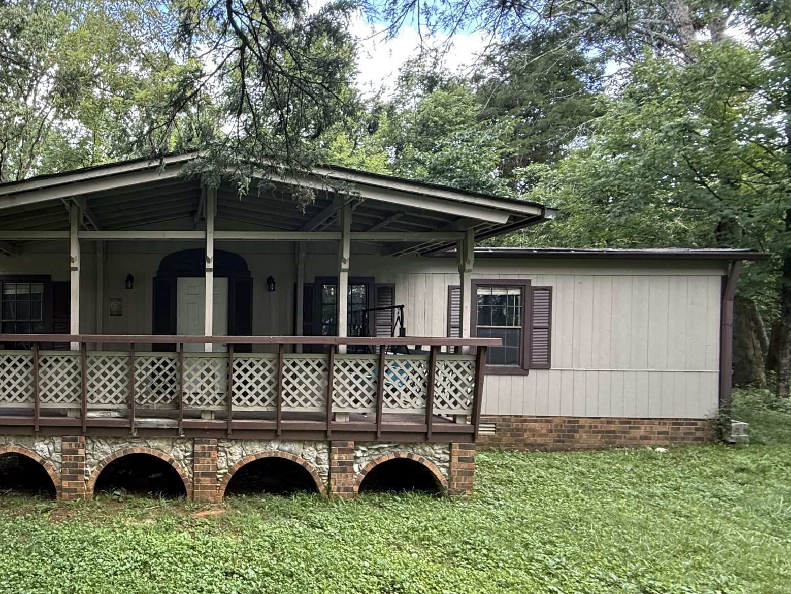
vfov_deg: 58.6
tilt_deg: -1.1
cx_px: 163
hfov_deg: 67.3
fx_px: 526
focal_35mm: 23
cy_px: 341
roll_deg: -2.7
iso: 80
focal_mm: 2.22
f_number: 2.2
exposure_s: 1/99
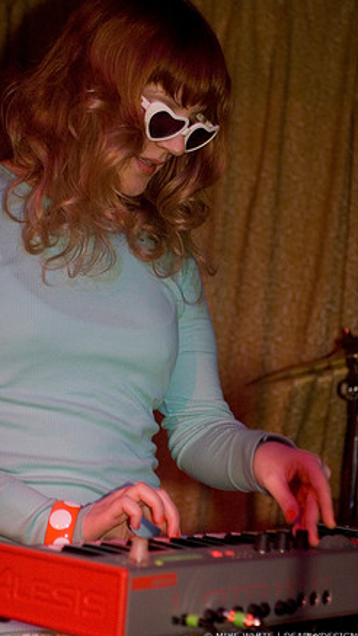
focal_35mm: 84
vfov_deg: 25.3
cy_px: 316
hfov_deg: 14.4
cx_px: 174
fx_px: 1417
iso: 800
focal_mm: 52
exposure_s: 1/30
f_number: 2.8
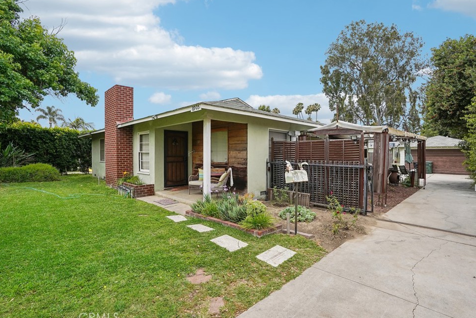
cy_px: 156
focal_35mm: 17
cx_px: 247
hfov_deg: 93.2
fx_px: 225
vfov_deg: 70.5
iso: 400
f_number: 8
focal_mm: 16
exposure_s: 1/640
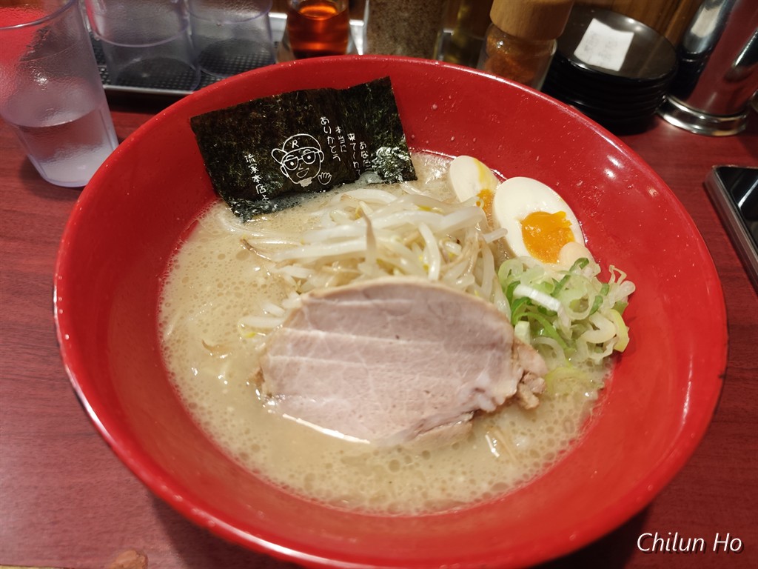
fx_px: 504
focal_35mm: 23
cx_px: 379
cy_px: 284
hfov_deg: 73.9
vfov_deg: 58.9
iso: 1250
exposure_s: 1/30
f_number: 1.7
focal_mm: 6.07
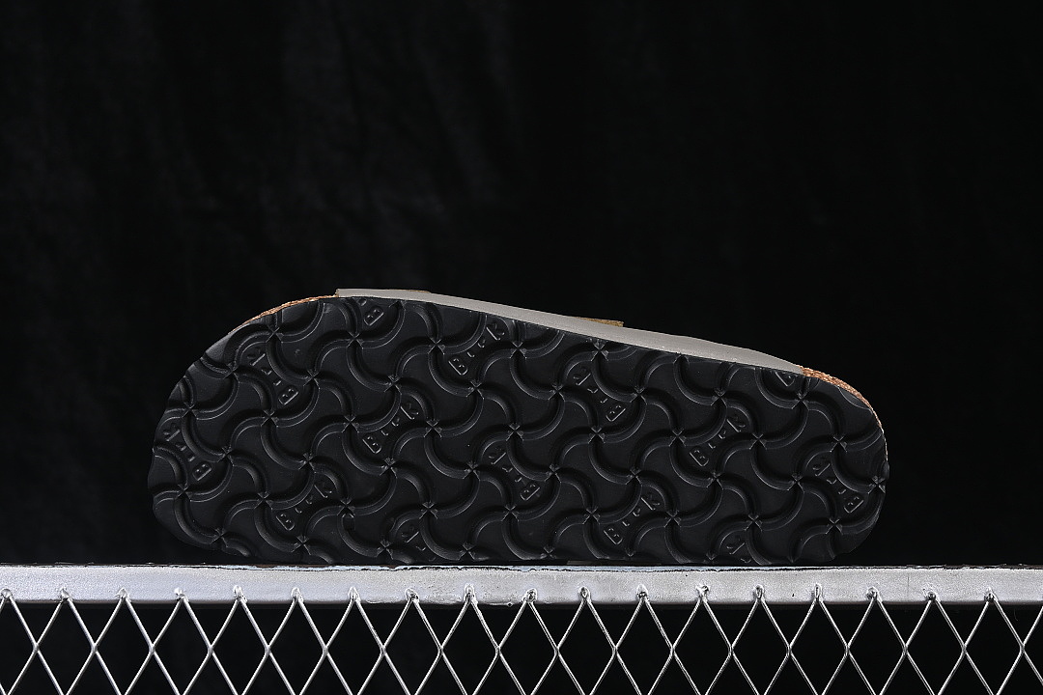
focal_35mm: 75
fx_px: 2173
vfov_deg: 18.2
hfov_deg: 27.0
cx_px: 522
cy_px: 348
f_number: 6.3
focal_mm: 50
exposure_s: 1/60
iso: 160
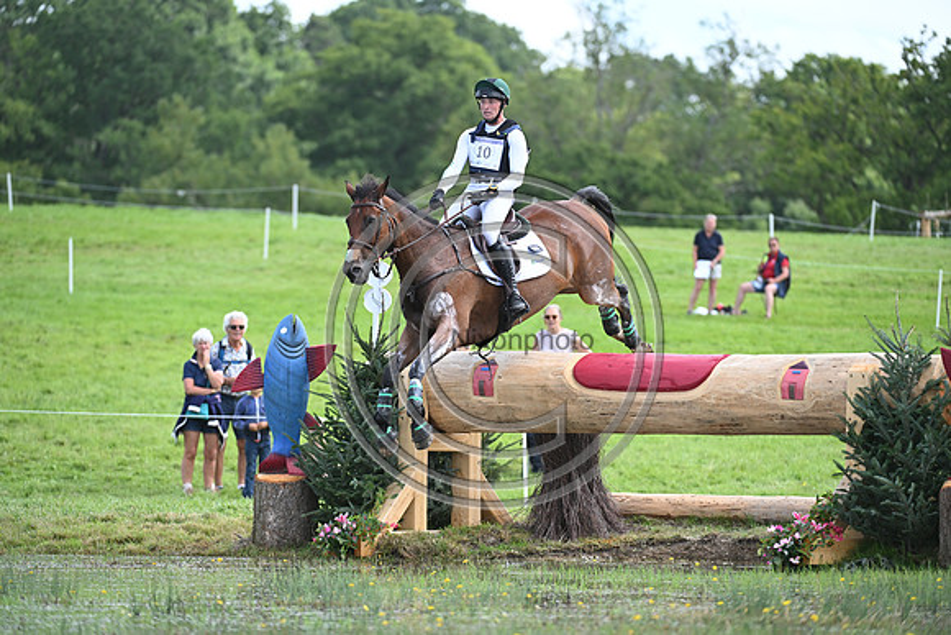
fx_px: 6870
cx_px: 476
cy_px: 318
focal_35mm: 260
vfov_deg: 5.3
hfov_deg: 7.9
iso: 900
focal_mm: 260
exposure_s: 1/1600
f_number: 5
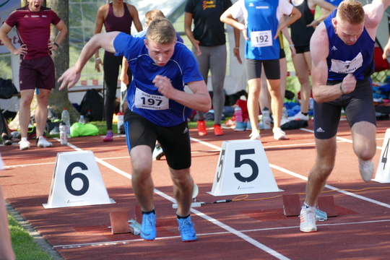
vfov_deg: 4.5
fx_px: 3304
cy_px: 130
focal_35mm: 305
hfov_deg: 6.8
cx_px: 195
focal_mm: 111.12
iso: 125
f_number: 4
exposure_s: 1/320
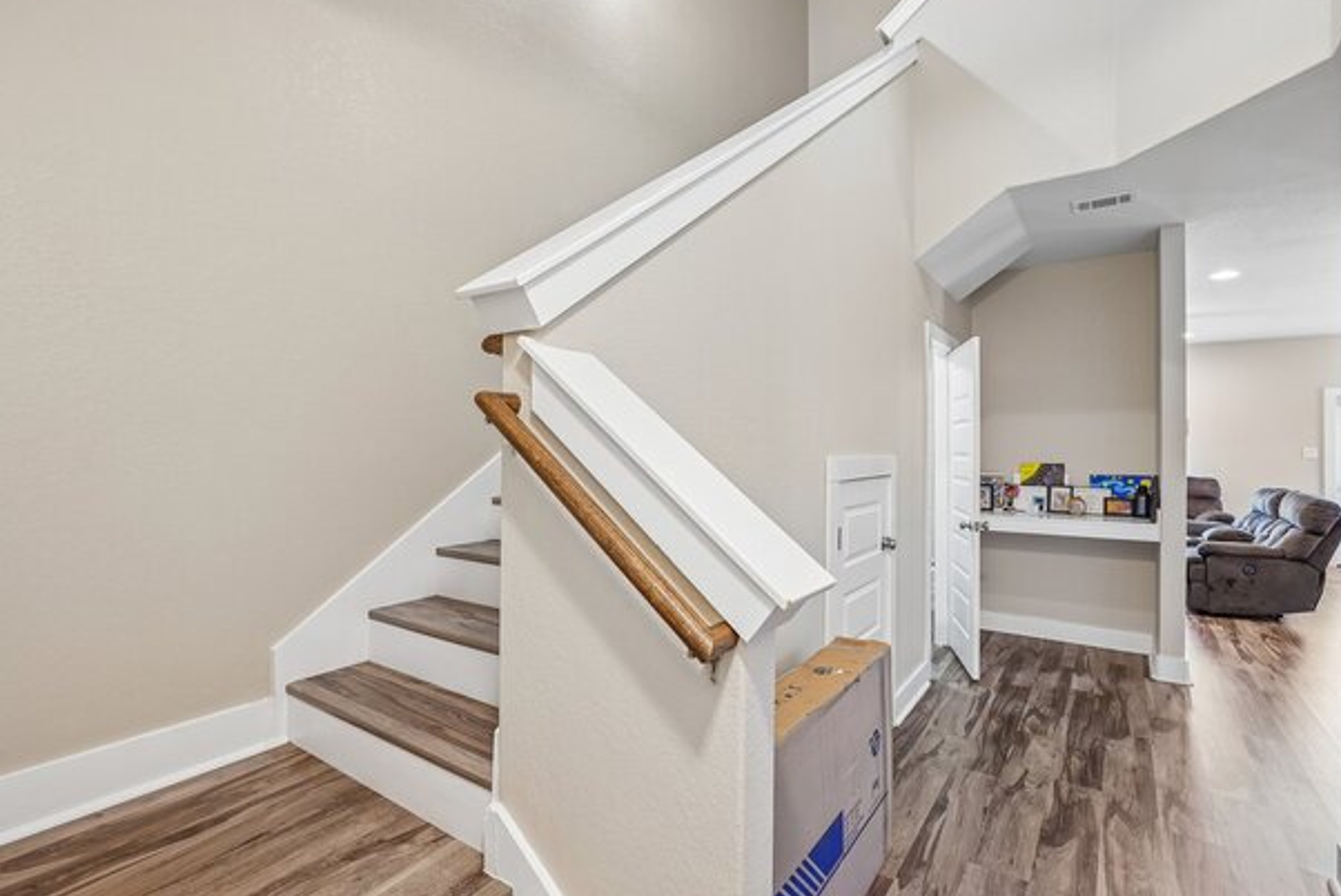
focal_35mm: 18
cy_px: 445
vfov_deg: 68.8
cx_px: 677
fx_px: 653
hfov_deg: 91.5
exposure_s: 1/4
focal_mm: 16.5
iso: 400
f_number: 8
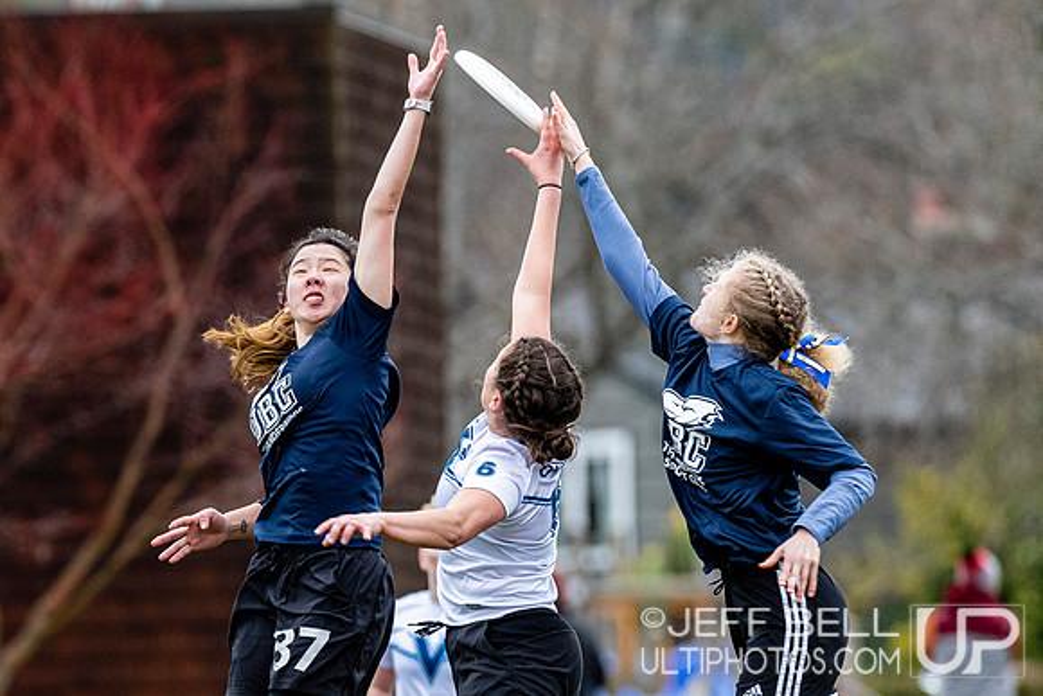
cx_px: 105
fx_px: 23578
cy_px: 629
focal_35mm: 814
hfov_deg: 2.5
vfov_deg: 1.7
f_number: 4
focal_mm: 300
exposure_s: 1/1250
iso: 800
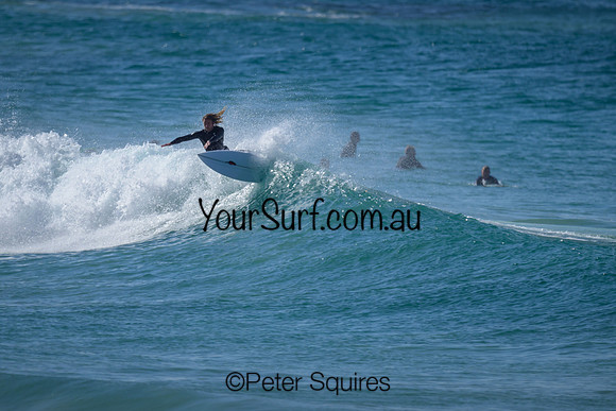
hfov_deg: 1.9
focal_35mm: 1099
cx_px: 342
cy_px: 211
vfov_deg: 1.3
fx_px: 18803
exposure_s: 1/2000
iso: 250
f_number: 6.3
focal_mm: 800
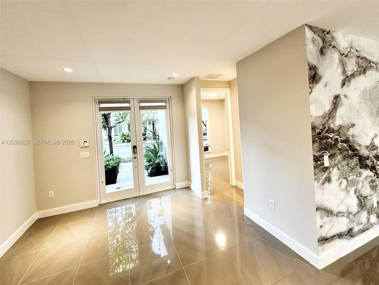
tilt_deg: -6.3
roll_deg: +3.4
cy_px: 142
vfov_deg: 85.7
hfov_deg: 102.1
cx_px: 190
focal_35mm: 14
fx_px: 153
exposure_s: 1/60
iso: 200
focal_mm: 2.22
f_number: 2.2
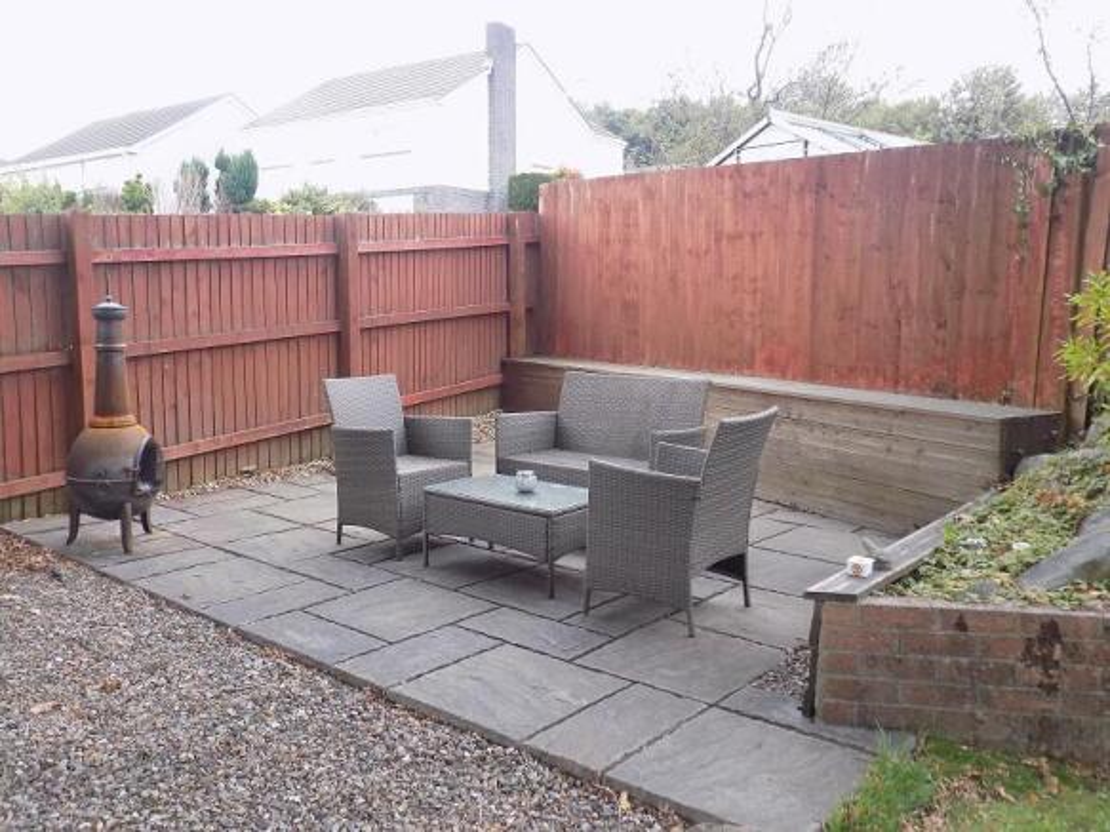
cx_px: 555
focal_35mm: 30
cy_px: 416
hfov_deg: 60.0
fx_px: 962
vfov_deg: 46.8
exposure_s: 1/40
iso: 80
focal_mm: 5.3
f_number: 3.3
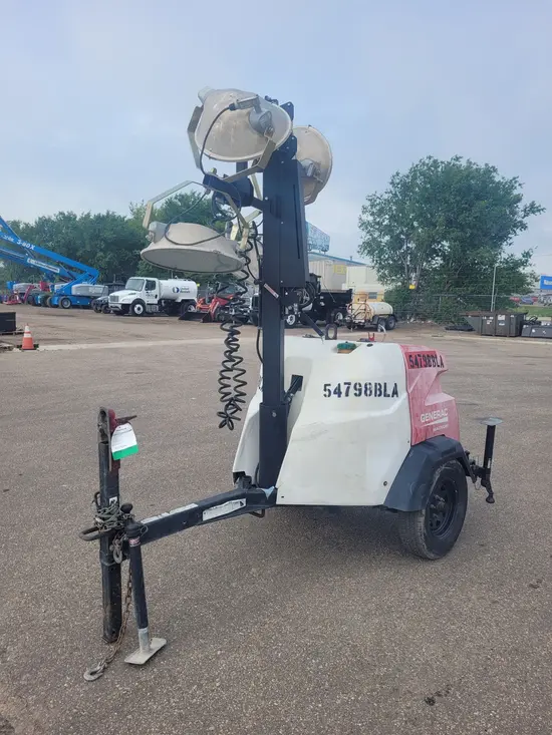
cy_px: 368
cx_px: 276
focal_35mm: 26
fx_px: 553
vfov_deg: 67.3
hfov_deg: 53.1
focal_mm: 5.4
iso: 40
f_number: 1.8
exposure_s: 1/1422
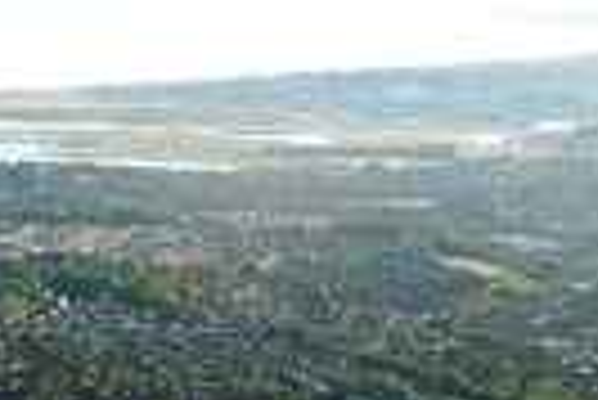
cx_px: -297
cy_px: 492
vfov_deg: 9.5
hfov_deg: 13.6
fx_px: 2361
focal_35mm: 142
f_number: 4
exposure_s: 1/1000
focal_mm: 28
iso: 160
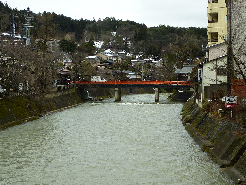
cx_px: 123
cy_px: 92
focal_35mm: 58
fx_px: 412
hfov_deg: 33.2
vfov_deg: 25.2
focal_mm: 5.3
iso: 80
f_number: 4
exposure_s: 1/160
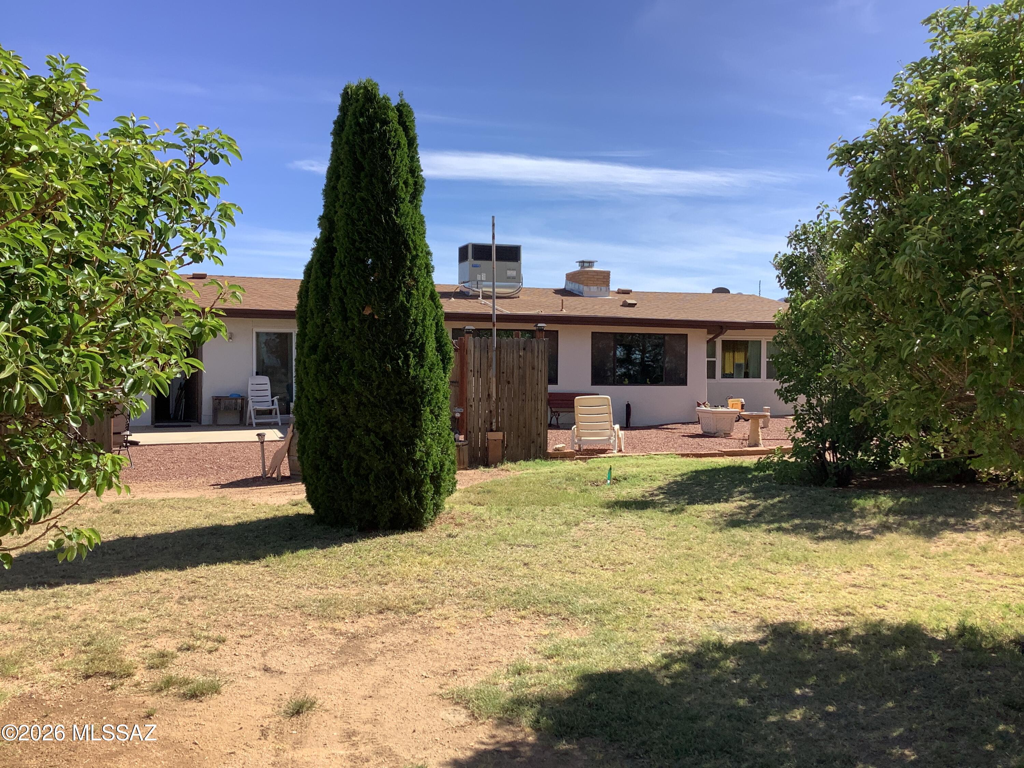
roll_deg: -0.5
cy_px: 384
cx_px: 512
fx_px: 917
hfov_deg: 58.4
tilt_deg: -2.6
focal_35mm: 31
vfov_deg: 45.4
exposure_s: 1/1116
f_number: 2.4
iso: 25
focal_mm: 3.3
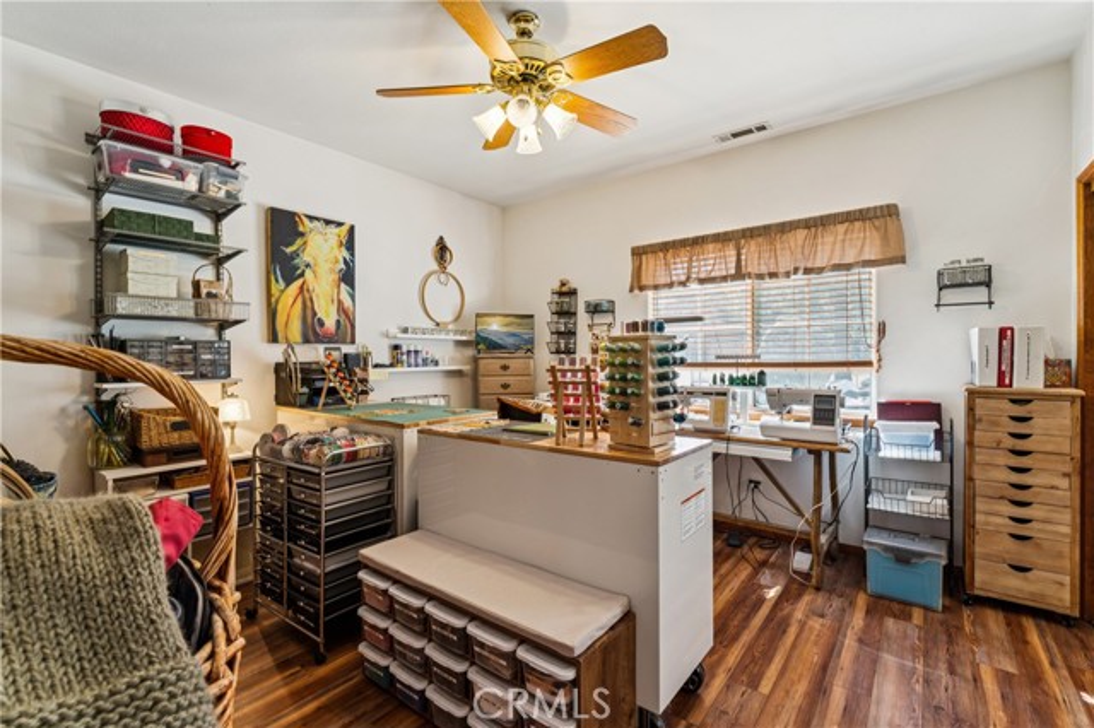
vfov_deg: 73.3
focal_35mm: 16
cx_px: 547
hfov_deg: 96.4
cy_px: 364
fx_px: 489
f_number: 13
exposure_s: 1/2.5
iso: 100
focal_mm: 16.1
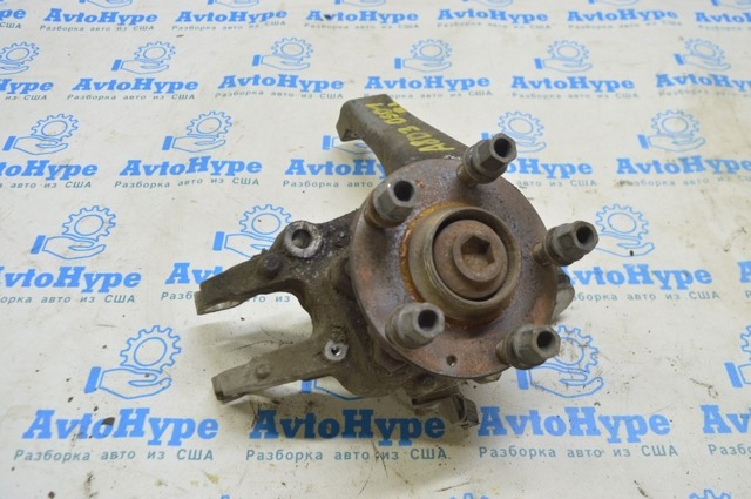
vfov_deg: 39.9
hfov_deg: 57.3
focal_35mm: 33
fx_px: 688
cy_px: 250
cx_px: 376
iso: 400
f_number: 5.6
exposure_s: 1/20
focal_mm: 22
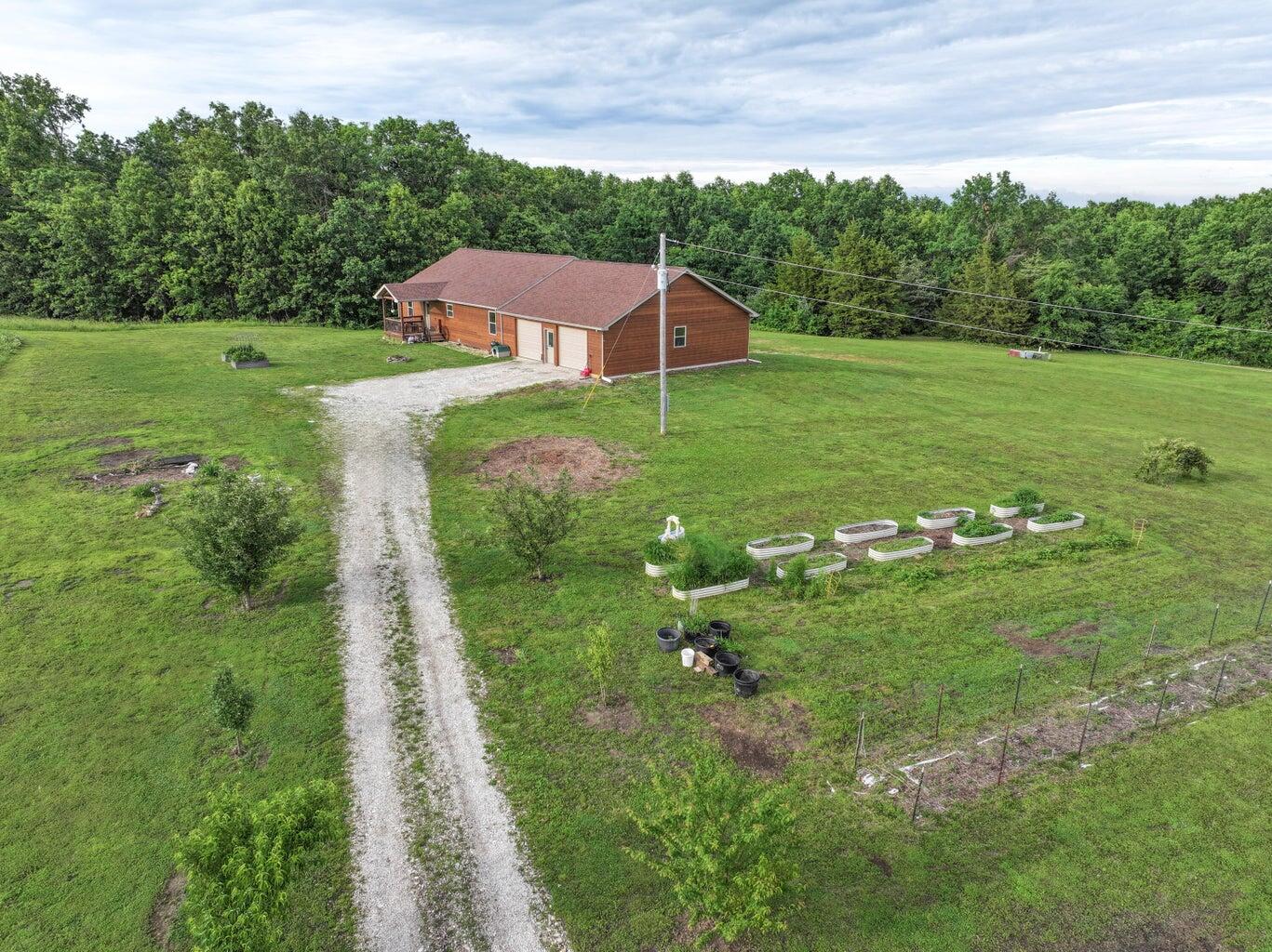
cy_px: 476
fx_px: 882
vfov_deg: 56.8
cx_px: 636
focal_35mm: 24
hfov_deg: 71.6
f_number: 2.8
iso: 110
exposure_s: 1/500
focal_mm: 12.29
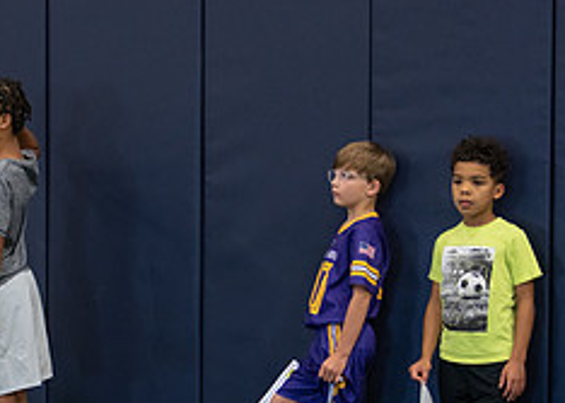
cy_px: 258
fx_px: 2150
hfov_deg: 14.7
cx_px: -22
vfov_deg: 10.7
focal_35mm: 134
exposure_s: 1/1000
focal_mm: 50
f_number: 1.2
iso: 1250
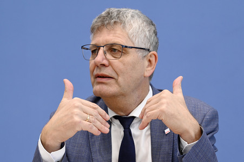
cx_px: 122
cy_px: 81
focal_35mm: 135
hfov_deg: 15.2
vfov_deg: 10.1
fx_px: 914
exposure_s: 1/400
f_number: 6.3
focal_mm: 135
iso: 3200
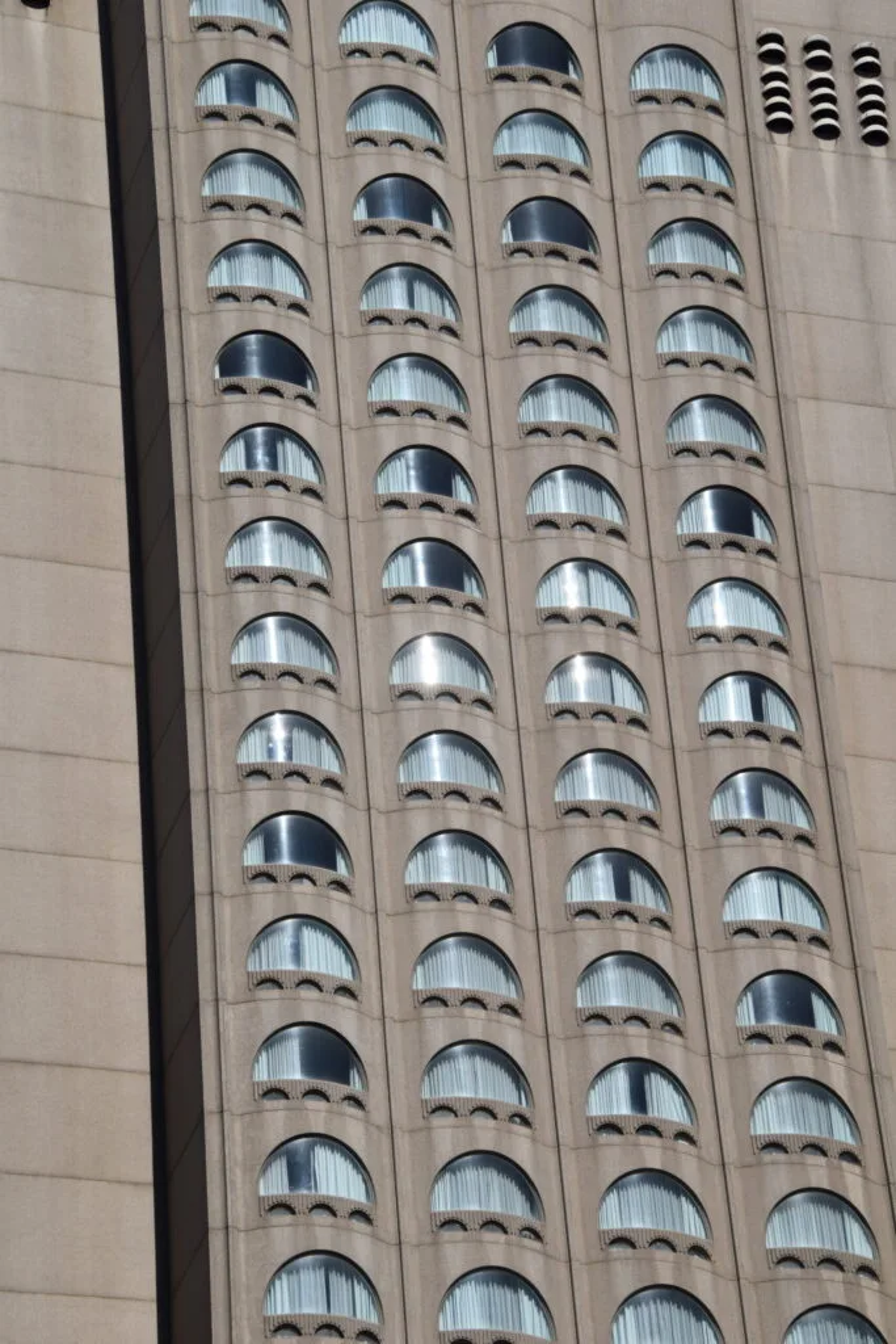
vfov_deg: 14.9
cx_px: 448
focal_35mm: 138
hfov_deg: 9.9
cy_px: 672
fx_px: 5150
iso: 200
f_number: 9
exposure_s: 1/1250
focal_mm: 92
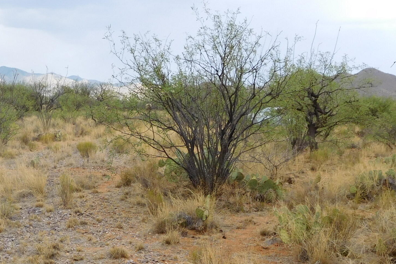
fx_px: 594
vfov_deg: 24.8
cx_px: 64
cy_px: 191
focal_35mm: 54
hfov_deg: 35.3
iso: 125
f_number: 3.4
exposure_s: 1/500
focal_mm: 4.5
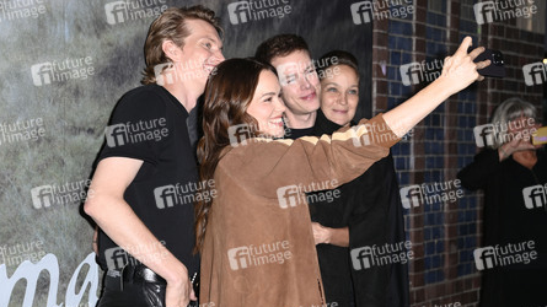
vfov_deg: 13.9
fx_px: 1261
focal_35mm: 87
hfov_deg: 24.5
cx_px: 276
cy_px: 163
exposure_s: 1/250
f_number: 5.6
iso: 500
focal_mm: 82
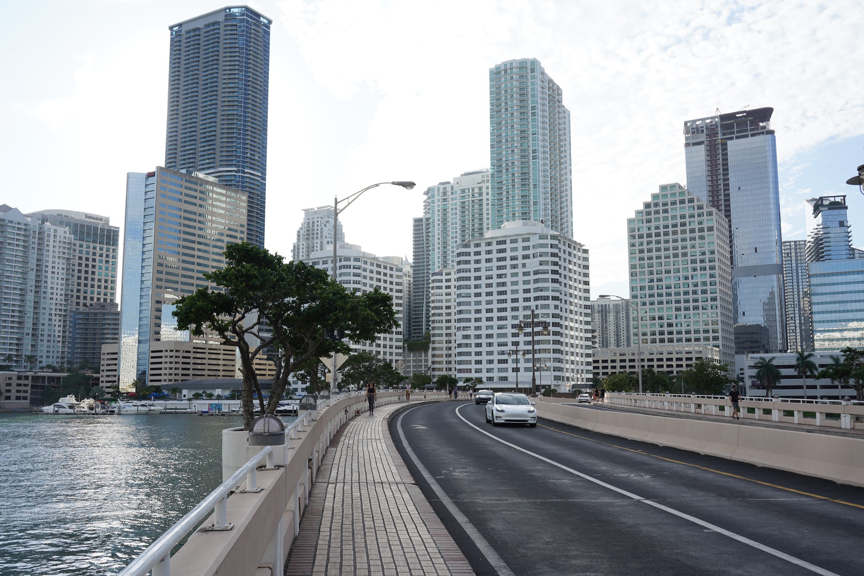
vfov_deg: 38.9
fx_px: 816
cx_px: 432
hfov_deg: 55.8
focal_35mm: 34
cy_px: 288
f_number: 13
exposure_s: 1/100
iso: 100
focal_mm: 34
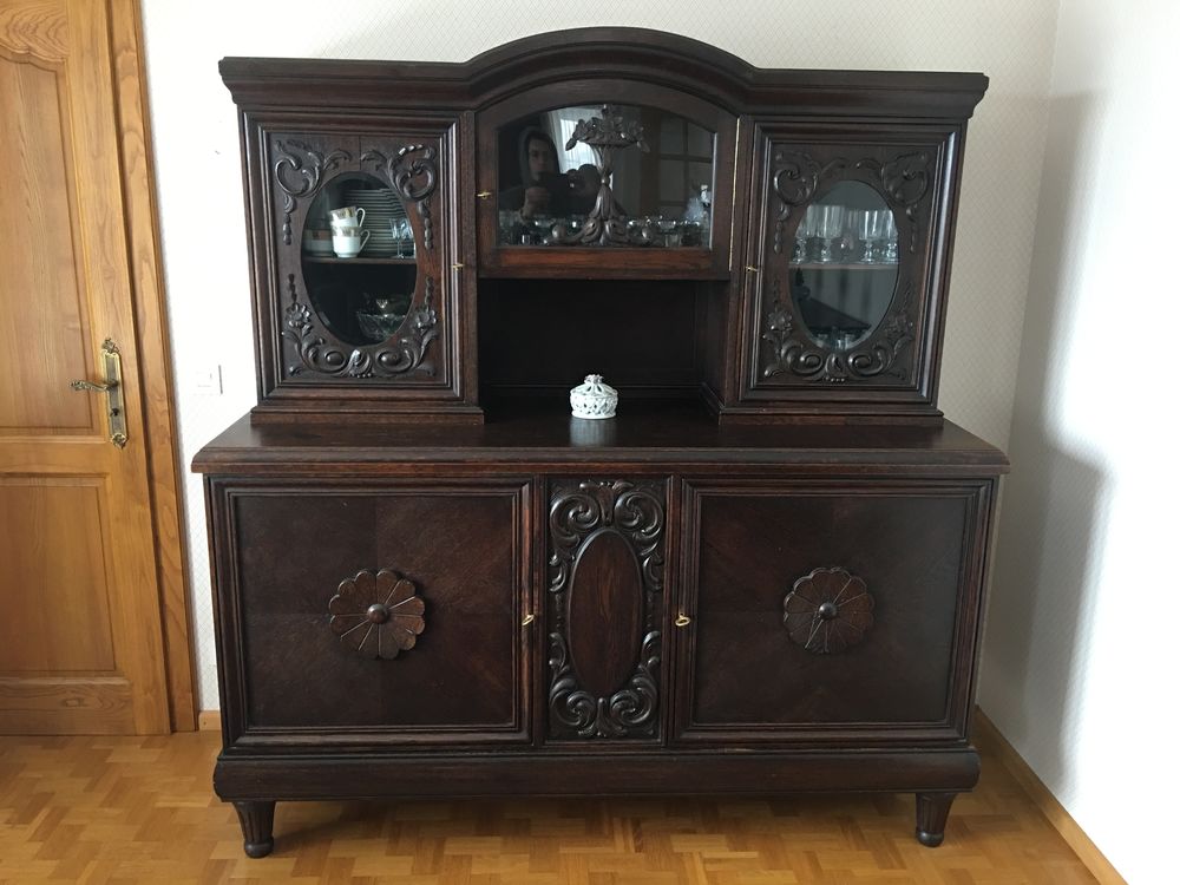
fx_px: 989
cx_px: 590
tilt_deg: -13.6
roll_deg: -1.5
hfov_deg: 61.7
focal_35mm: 29
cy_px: 442
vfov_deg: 48.2
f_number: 2.2
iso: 100
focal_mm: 4.15
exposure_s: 1/17
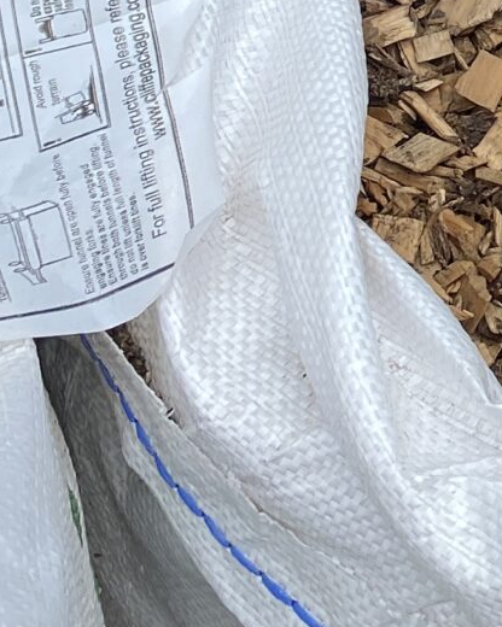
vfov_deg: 13.9
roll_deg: -3.0
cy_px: -470
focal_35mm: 125
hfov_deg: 10.8
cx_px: 1132
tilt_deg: -35.4
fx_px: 2321
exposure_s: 1/898
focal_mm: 4.25
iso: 32
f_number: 1.8
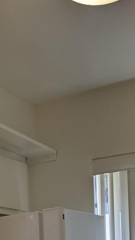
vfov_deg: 23.3
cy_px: 301
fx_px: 521
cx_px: -91
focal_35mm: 82
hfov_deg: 13.5
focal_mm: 4.38
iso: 41
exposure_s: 1/239
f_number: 1.73
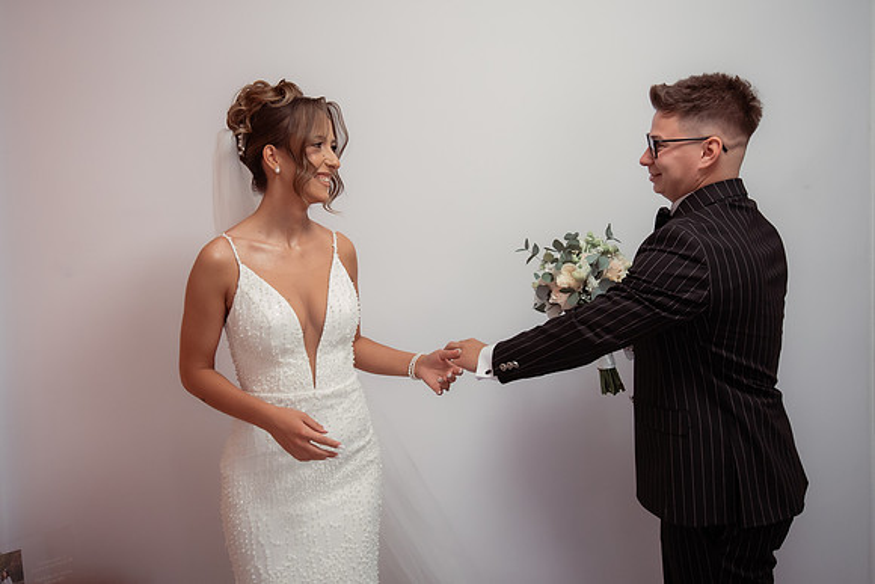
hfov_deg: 57.1
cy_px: 251
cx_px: 386
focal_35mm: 33
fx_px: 802
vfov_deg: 39.9
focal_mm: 25
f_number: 2.8
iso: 1250
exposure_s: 1/320
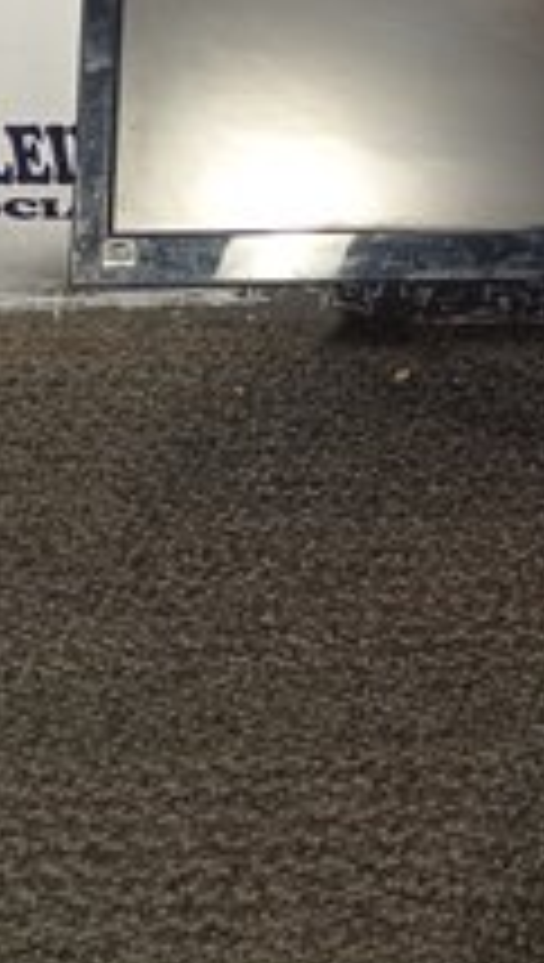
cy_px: 92
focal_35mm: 91
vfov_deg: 22.8
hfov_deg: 11.6
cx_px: 1178
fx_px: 2324
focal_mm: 4.7
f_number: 1.79
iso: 184
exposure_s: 1/120
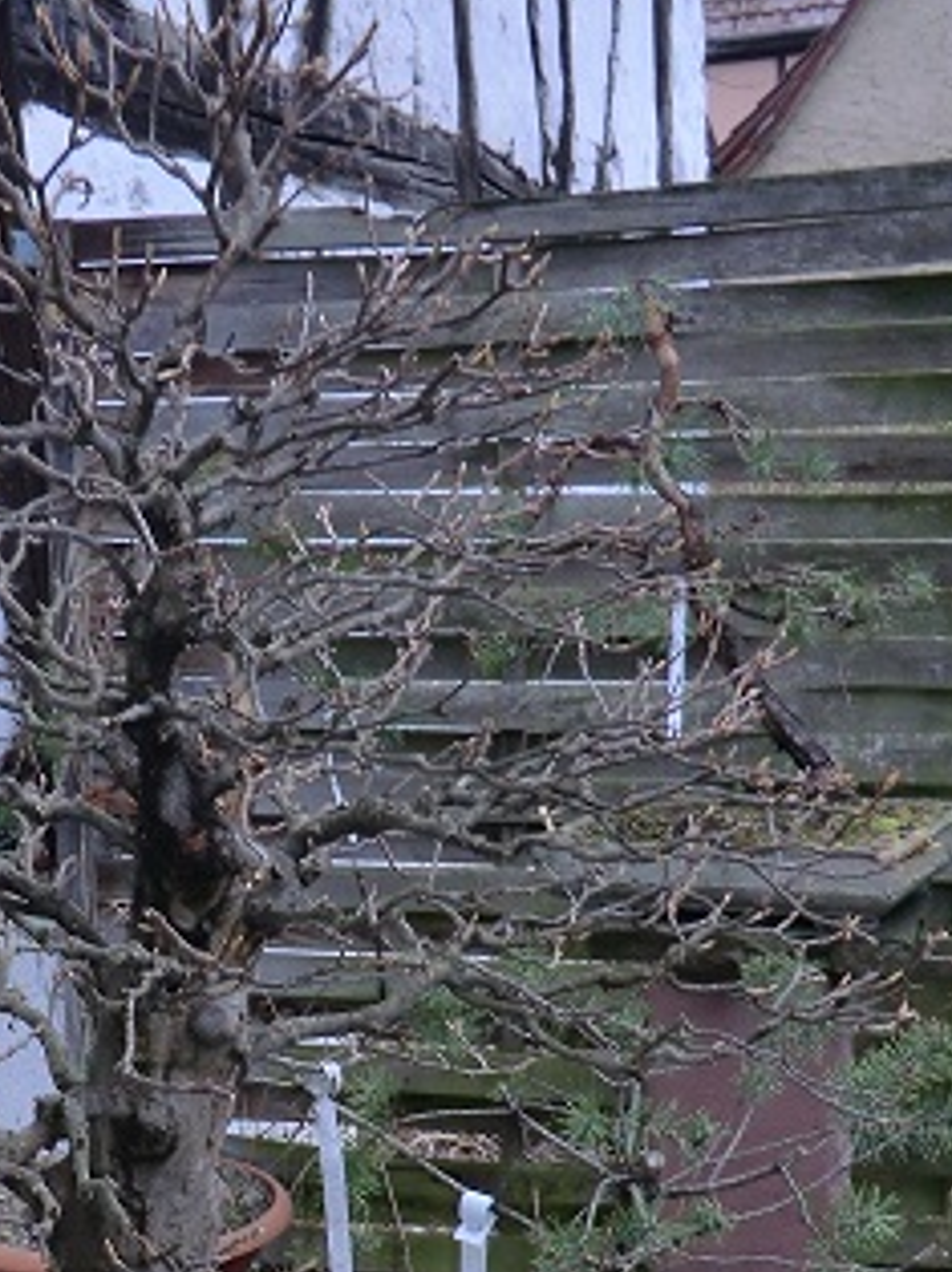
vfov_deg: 28.9
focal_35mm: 65
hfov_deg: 22.2
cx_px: 142
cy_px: 1094
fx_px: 2387
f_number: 3.6
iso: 64
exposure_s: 1/80
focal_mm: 6.1
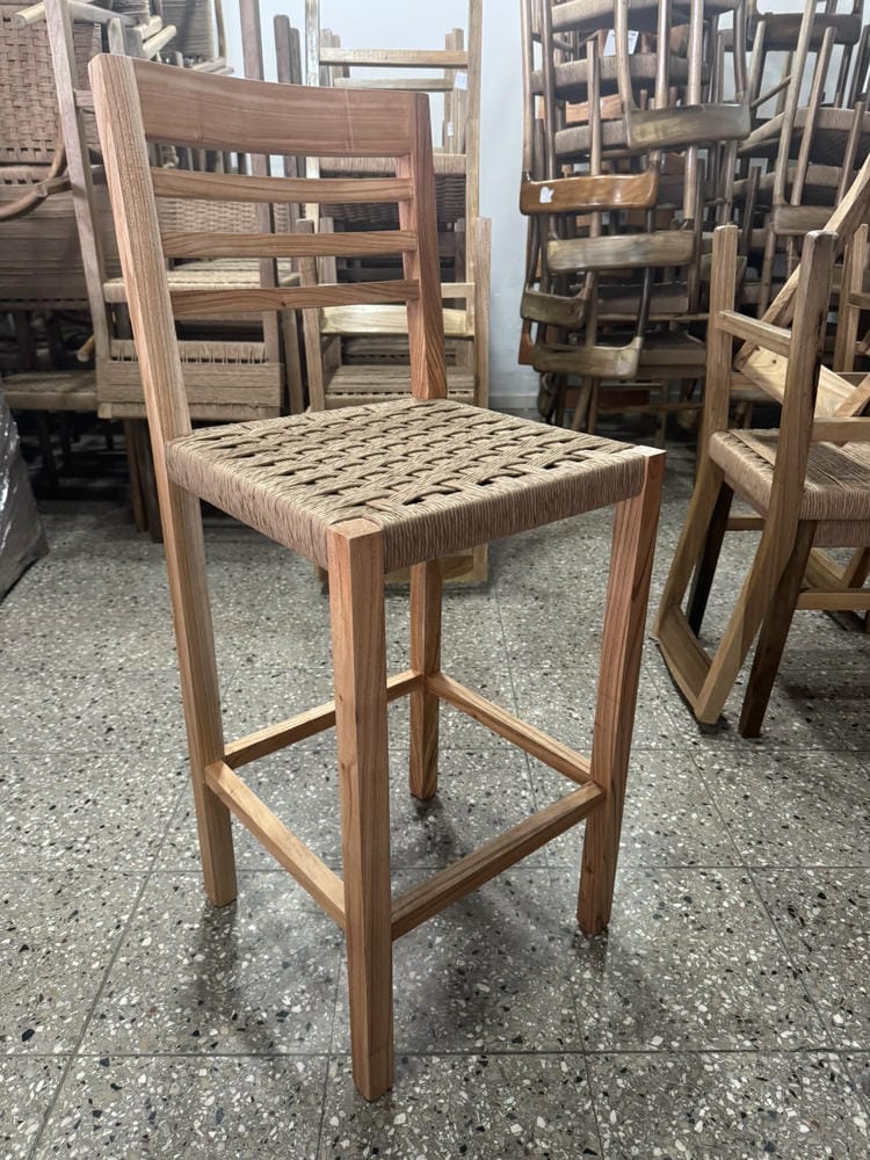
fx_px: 804
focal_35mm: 24
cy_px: 580
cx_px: 435
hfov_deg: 56.8
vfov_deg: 71.6
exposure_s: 1/50
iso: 320
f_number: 1.78
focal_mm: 6.76
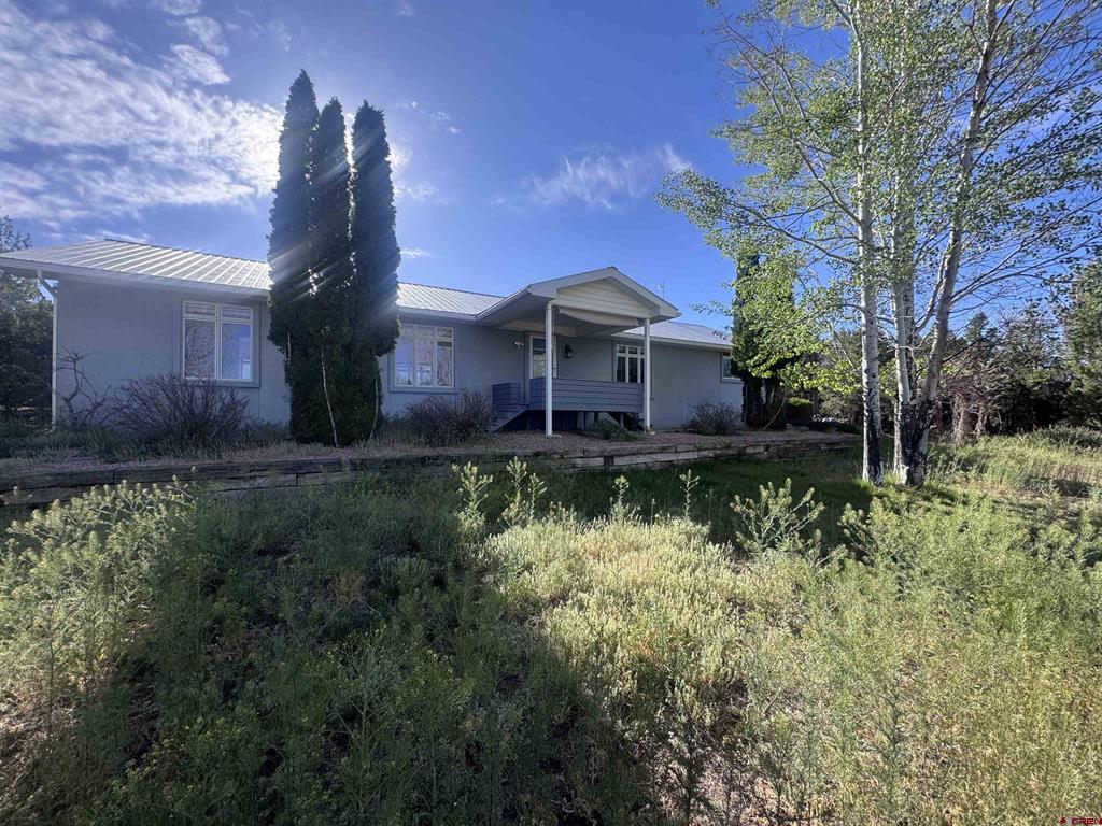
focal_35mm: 14
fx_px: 446
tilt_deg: +0.1
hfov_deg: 102.1
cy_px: 413
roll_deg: +0.0
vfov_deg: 85.7
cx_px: 551
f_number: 2.2
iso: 50
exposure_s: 1/749
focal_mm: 2.22
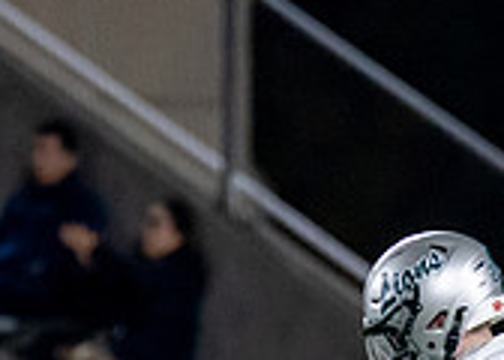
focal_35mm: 1549
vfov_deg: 0.9
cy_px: 694
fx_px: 22172
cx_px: 685
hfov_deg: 1.3
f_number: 2.8
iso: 2500
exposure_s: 1/1250
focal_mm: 200
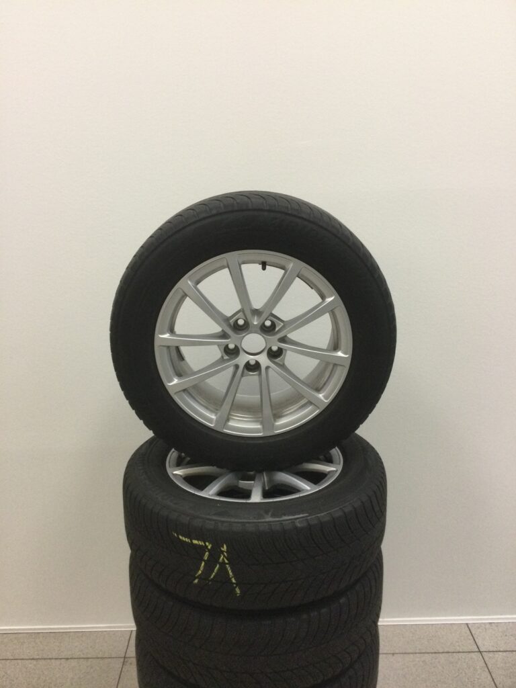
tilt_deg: -14.4
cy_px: 344
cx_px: 258
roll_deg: +2.8
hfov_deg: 45.4
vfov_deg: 58.4
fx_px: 616
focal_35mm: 31
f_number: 2.4
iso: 125
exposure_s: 1/33
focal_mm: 3.3
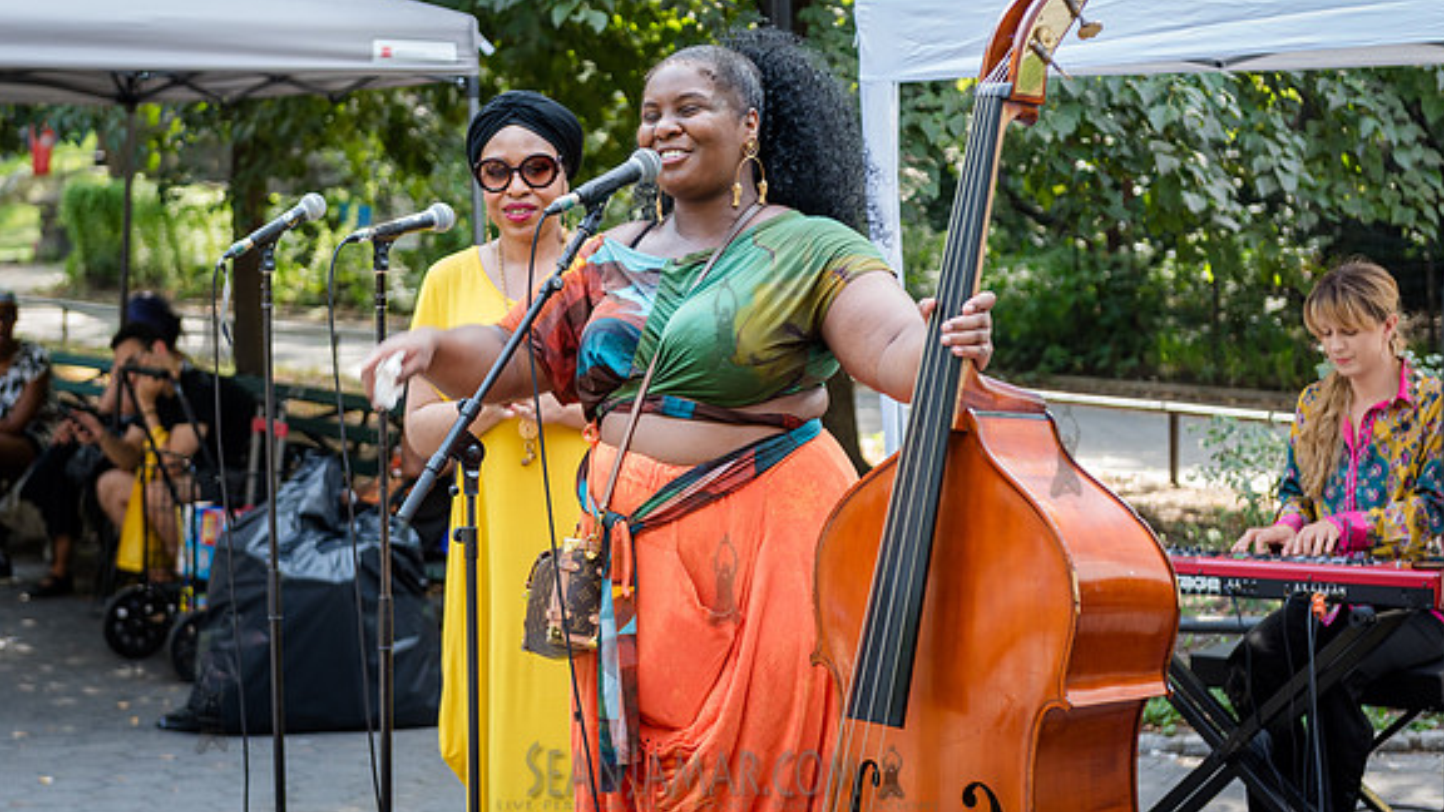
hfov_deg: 25.9
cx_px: 725
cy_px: 299
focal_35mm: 82
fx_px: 3140
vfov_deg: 14.7
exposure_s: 1/125
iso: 250
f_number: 3.5
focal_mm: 70
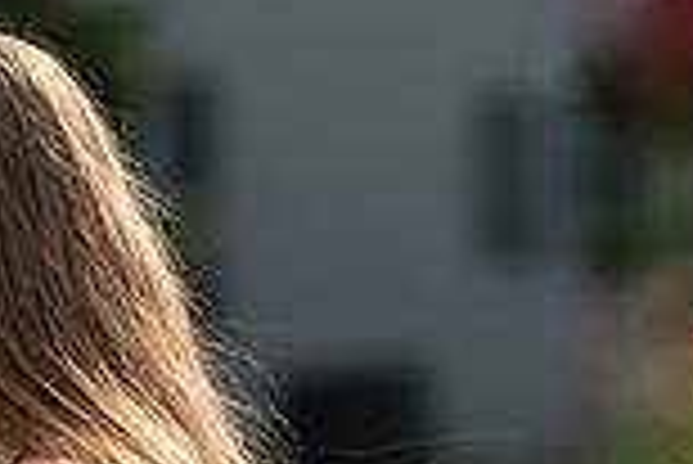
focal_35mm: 470
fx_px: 9056
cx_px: -166
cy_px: 561
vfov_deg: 2.9
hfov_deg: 4.4
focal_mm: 125
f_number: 2.8
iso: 125
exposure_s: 1/1250
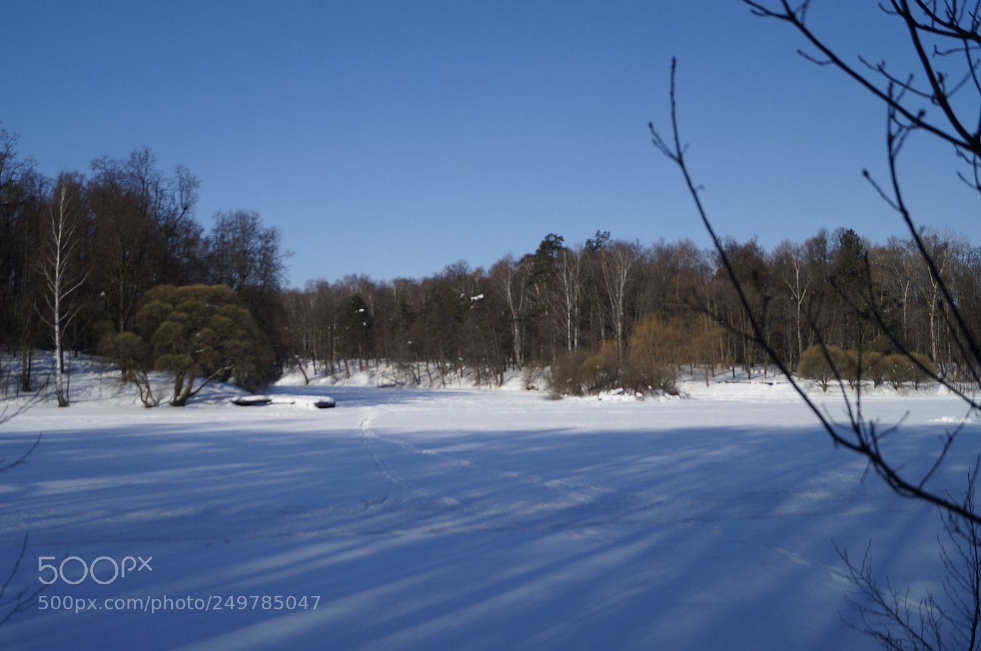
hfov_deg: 57.3
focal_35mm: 33
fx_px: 898
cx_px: 490
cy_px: 326
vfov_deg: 39.9
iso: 100
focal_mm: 22
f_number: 4
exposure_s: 1/2500
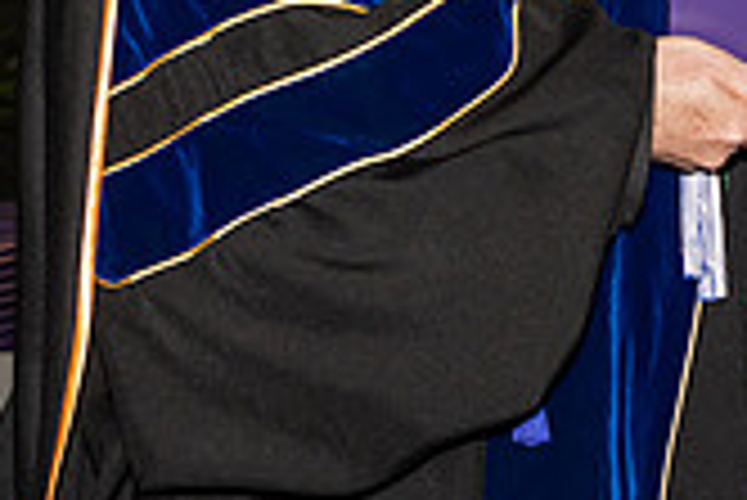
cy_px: -146
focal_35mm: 245
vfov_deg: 5.6
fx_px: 5088
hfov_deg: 8.4
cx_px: 706
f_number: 5.6
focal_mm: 70
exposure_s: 1/200
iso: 1000
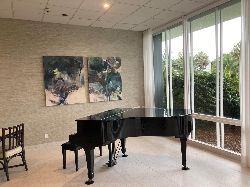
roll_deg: +1.3
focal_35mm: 28
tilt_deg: -2.5
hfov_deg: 63.4
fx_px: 202
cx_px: 125
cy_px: 94
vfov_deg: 49.7
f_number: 1.8
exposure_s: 1/60
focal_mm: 3.99
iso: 125
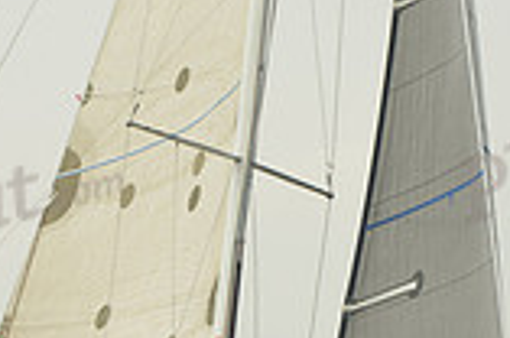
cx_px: 296
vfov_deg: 3.2
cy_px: 353
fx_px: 6079
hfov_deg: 4.8
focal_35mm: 430
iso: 320
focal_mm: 116
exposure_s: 1/1250
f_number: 9
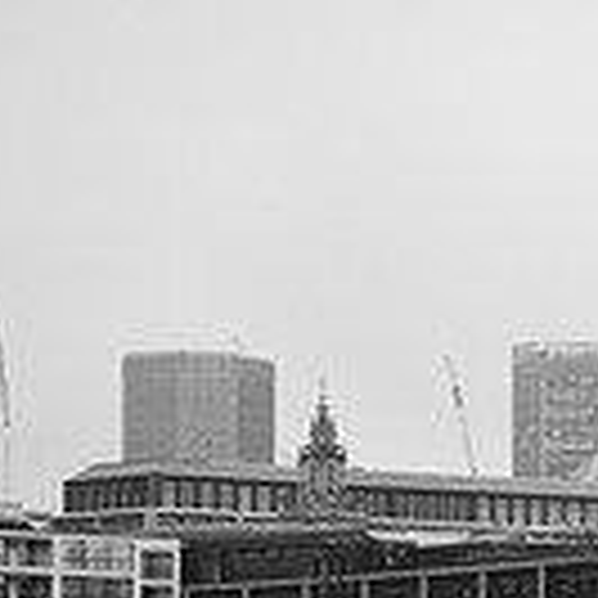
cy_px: 722
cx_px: 1268
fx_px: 4065
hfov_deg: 8.0
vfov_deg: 8.3
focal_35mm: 208
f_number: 8
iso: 80
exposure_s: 1/25
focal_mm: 50
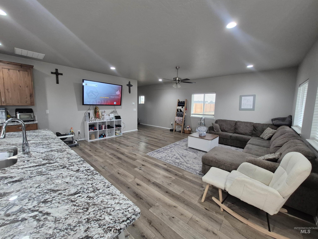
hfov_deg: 106.2
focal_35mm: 13
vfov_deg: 89.9
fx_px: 119
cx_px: 159
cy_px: 120
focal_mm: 1.74
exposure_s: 1/60
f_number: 2.2
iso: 200
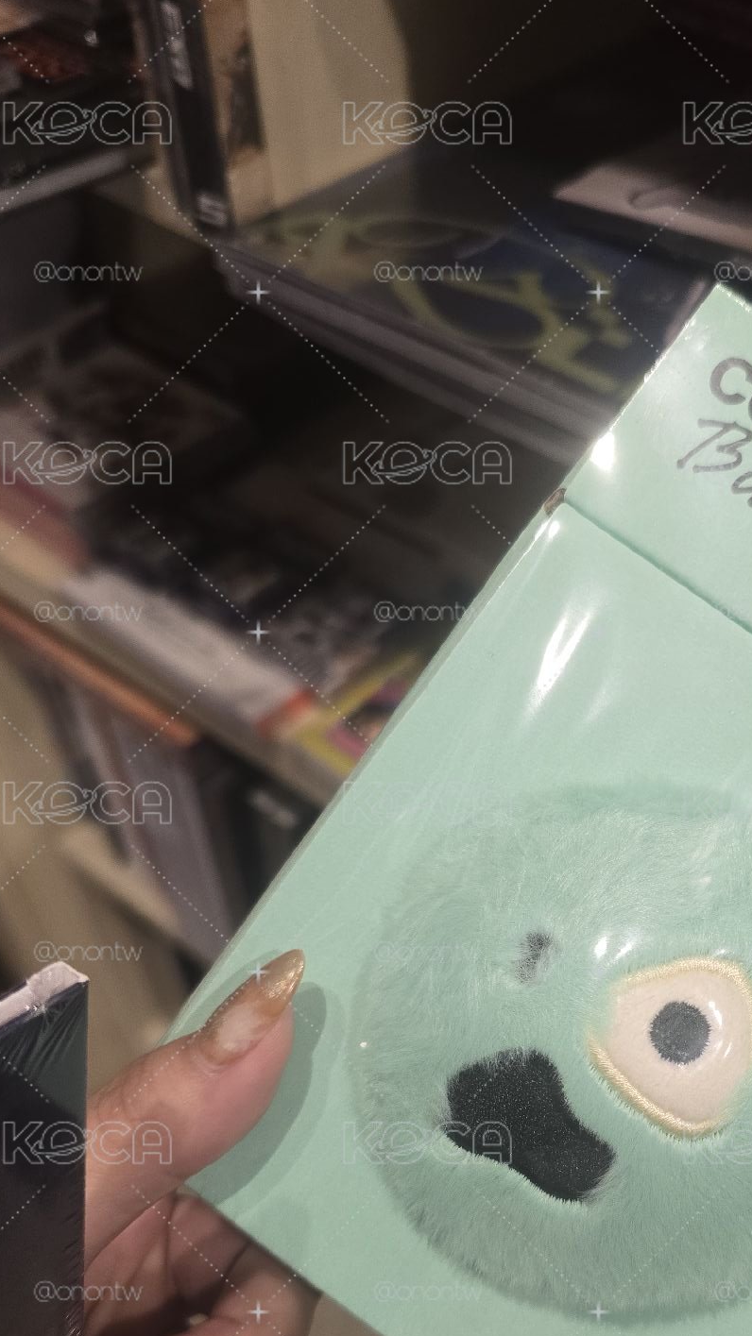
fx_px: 1205
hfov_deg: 33.7
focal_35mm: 34
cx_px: 598
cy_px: 858
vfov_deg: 57.1
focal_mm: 6.3
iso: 200
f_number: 1.7
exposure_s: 1/120
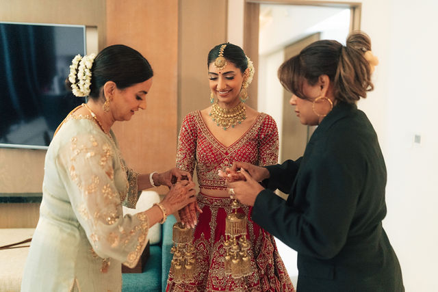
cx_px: 219
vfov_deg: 35.5
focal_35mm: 37
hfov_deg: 51.3
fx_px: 456
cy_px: 146
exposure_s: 1/160
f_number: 1.4
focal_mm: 35
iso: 1600
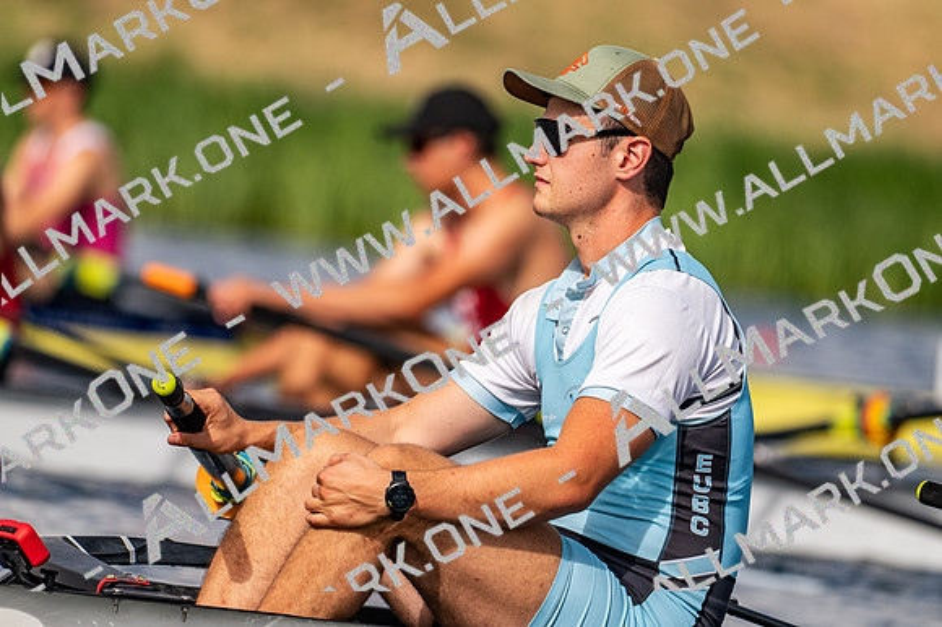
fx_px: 15690
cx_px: 471
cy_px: 314
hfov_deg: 3.4
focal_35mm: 600
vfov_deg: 2.3
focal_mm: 400
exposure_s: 1/2500
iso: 200
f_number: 4.5
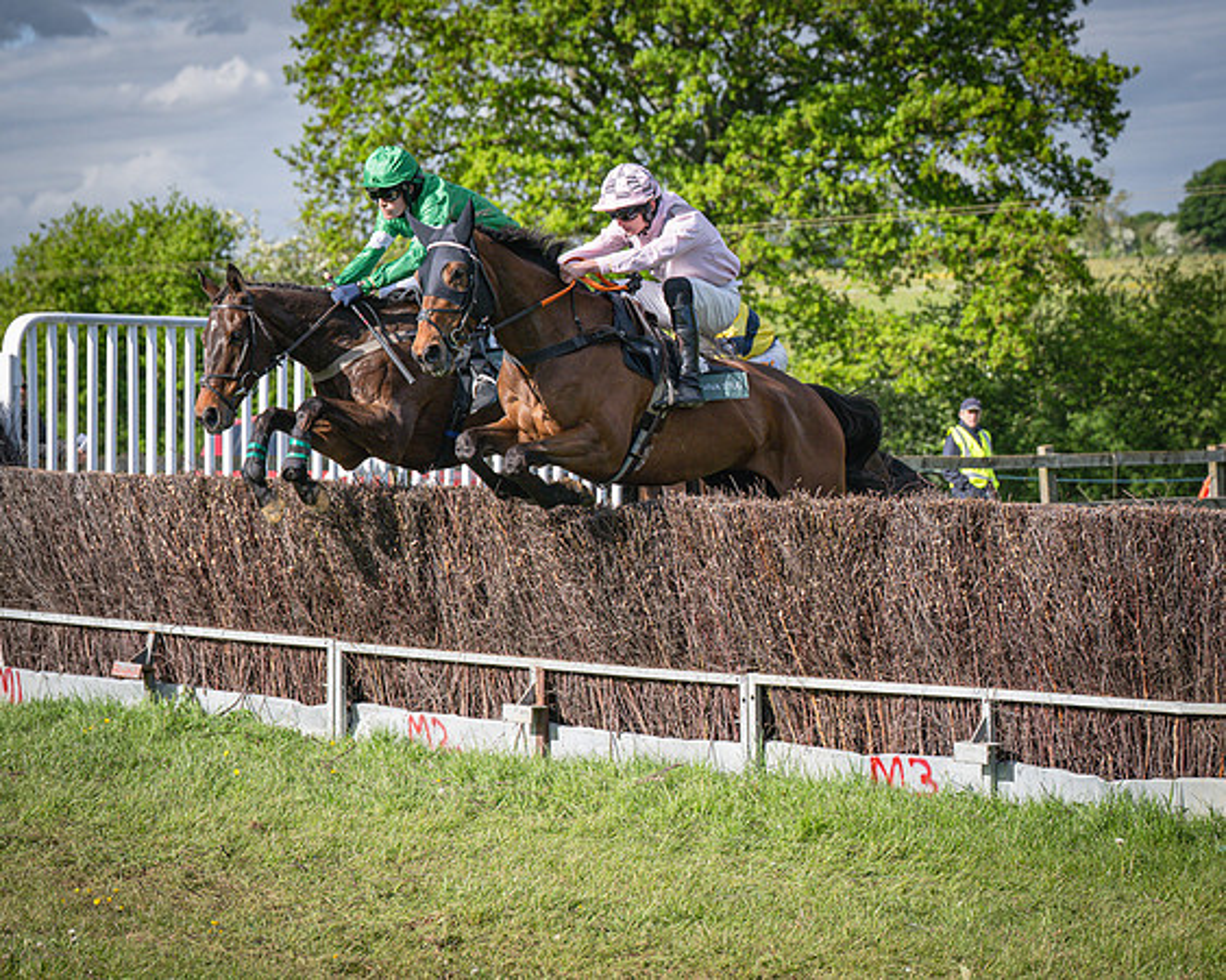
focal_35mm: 111
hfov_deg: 17.3
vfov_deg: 13.9
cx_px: 660
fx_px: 4022
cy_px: 413
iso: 400
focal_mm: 72
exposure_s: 1/4000
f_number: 4
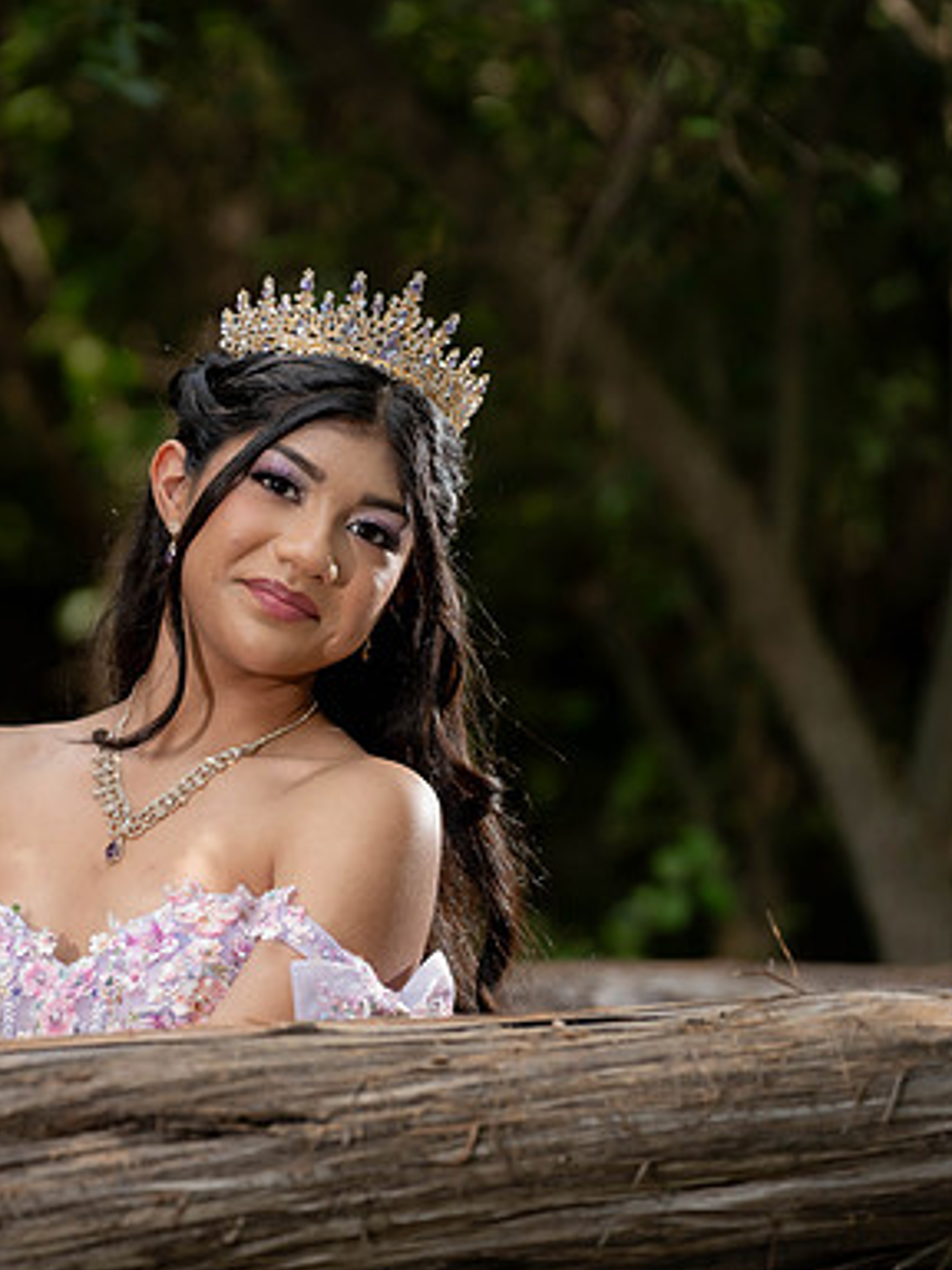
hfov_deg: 6.8
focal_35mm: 218
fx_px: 7994
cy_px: 637
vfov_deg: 9.1
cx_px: 294
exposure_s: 1/640
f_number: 2.8
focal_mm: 150
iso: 200
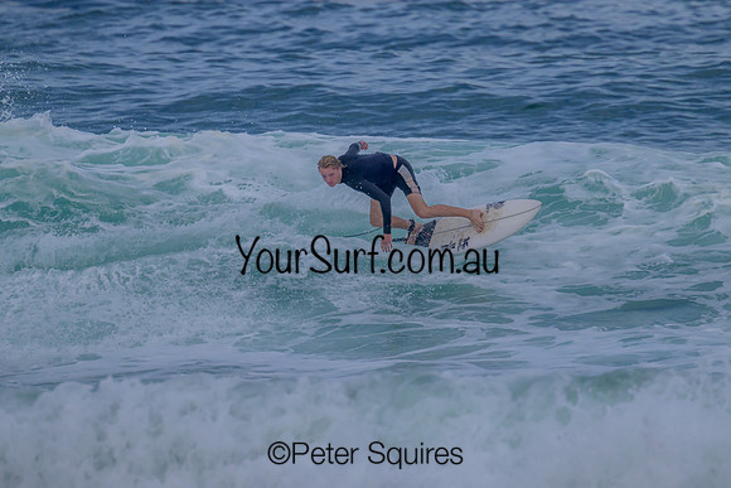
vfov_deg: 1.3
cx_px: 380
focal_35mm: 1077
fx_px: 21866
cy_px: 163
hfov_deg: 1.9
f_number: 11
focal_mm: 800
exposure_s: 1/2000
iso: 560
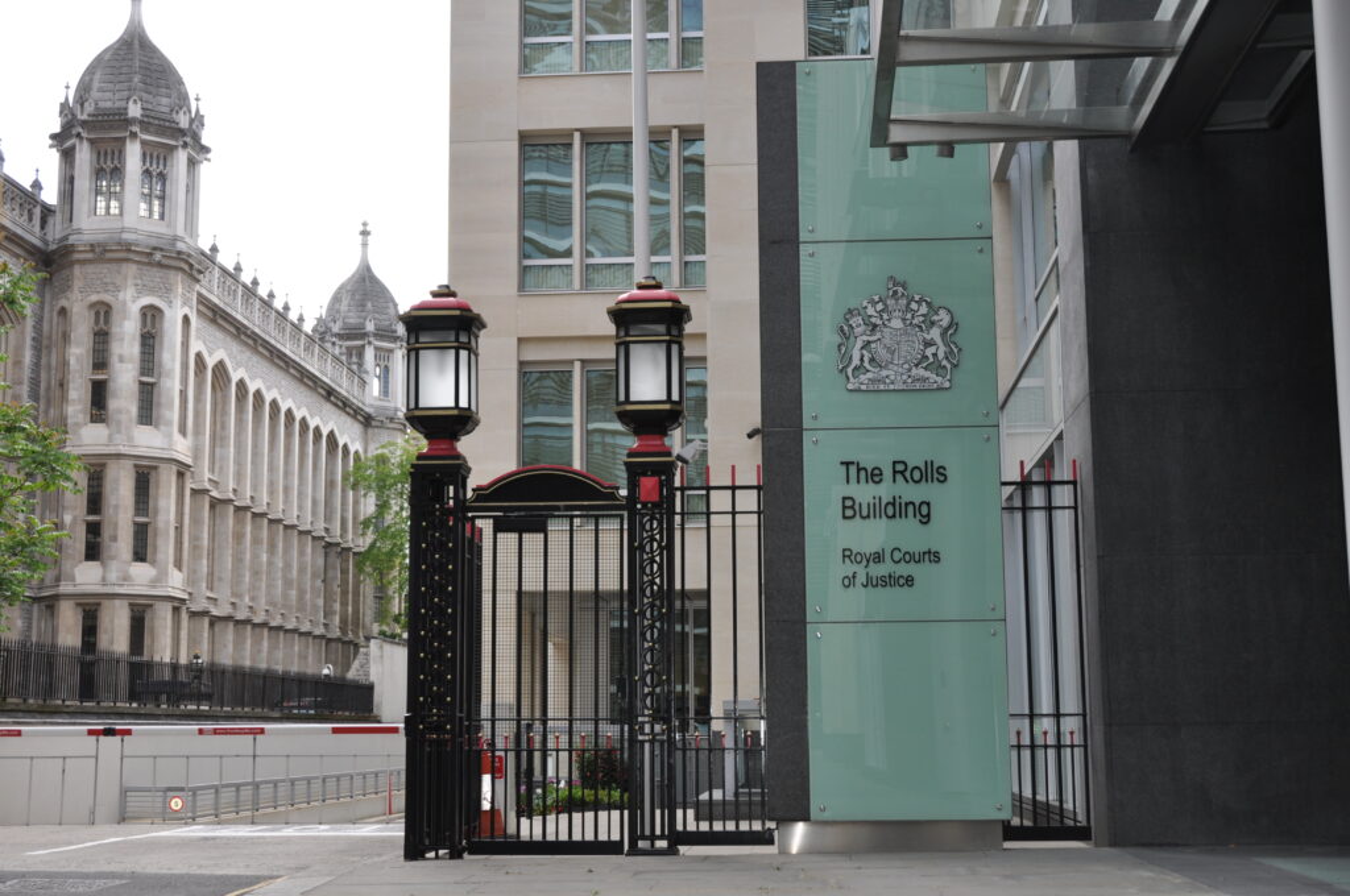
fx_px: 1798
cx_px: 675
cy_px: 448
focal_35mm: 48
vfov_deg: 28.0
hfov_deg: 41.2
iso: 200
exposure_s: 1/200
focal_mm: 32
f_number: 6.3
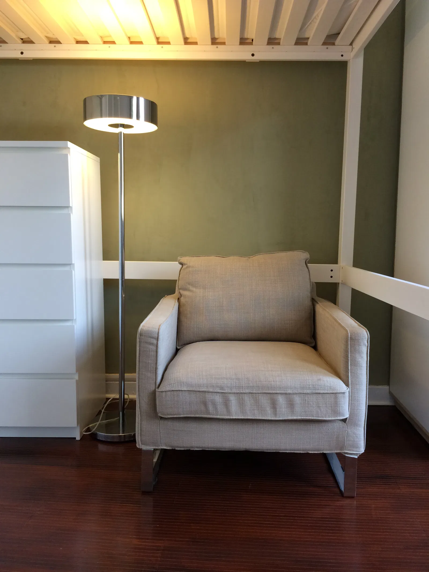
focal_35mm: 29
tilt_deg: -5.6
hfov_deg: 48.2
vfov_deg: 61.7
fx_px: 479
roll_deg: -0.5
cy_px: 286
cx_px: 214
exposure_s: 1/33
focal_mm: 4.15
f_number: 2.2
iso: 50
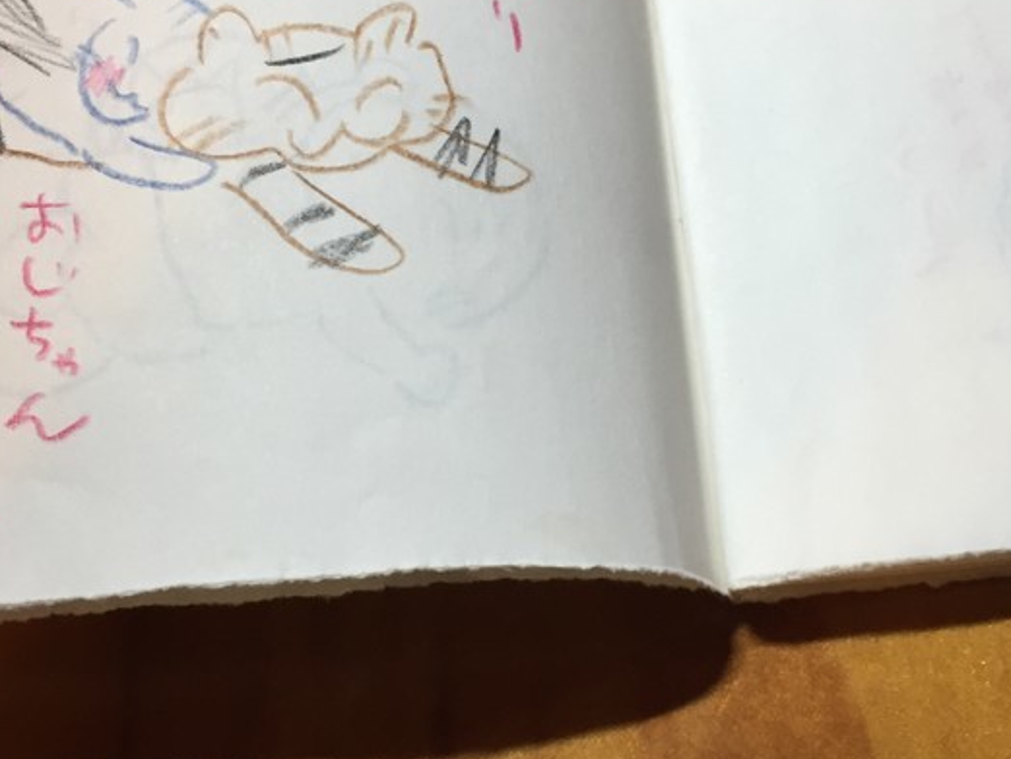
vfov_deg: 25.7
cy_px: 347
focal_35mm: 57
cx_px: 603
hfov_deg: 33.7
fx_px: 1665
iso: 64
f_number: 2.2
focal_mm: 4.15
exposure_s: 1/30
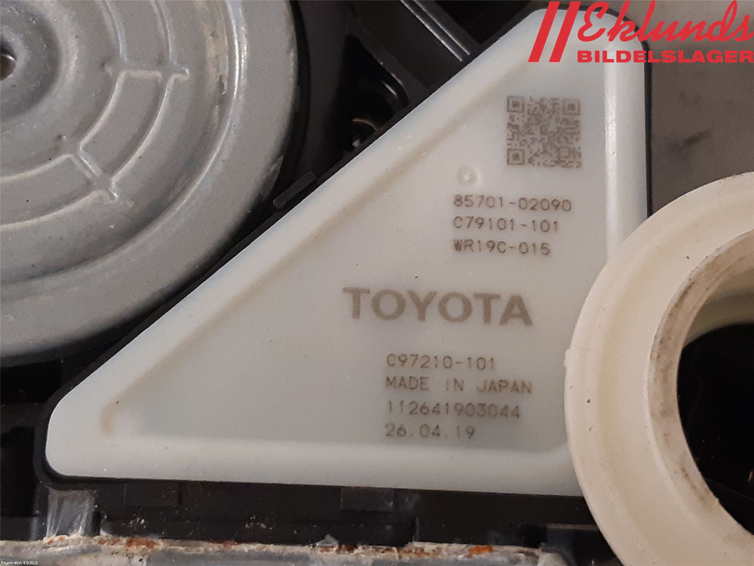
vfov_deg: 53.1
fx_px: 566
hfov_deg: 67.3
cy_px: 283
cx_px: 377
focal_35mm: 26
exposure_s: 1/50
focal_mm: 3.93
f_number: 1.7
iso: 250
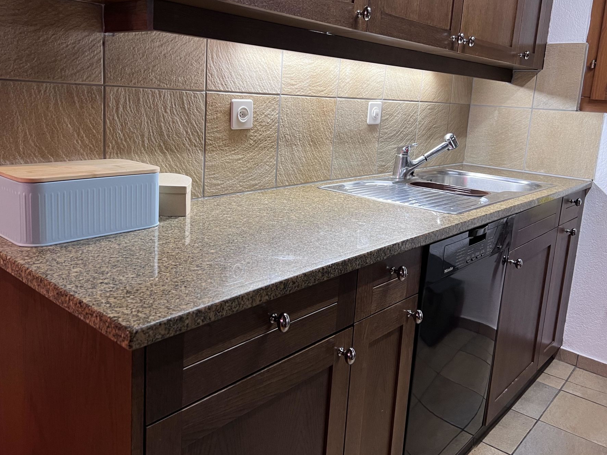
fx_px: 526
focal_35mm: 30
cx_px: 285
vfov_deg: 46.7
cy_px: 196
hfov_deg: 59.9
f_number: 1.5
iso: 160
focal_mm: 5.7
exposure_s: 1/50
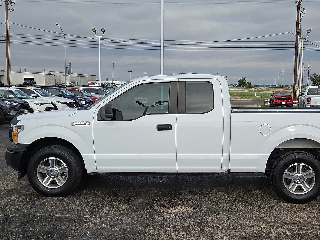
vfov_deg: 32.2
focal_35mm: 45
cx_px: 193
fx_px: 416
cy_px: 133
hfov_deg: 41.9
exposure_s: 1/10000
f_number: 1.8
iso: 78
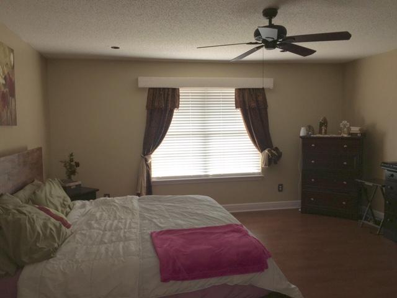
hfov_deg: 61.7
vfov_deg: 48.2
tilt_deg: -3.8
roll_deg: +0.9
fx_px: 333
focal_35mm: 29
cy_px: 149
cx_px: 198
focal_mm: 4.15
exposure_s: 1/36
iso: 25
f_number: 2.2
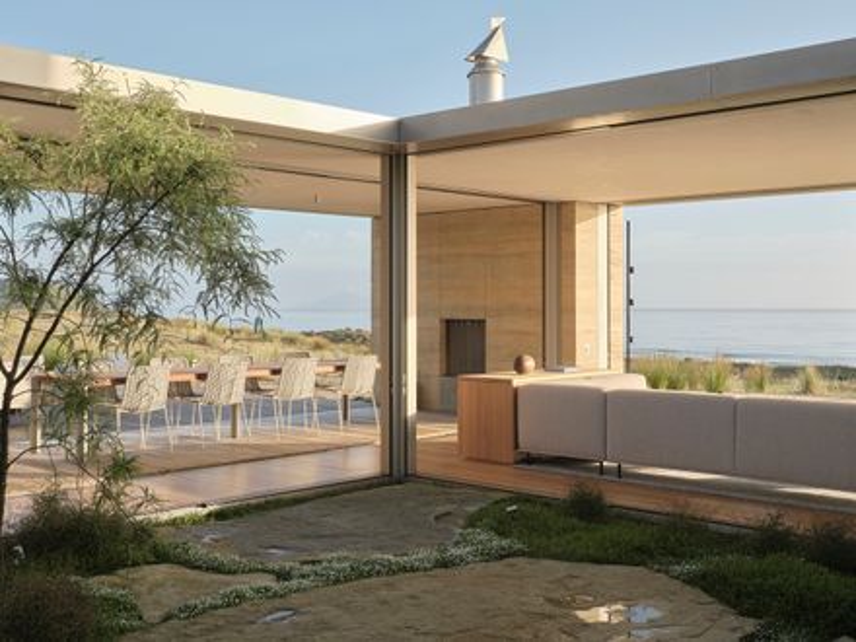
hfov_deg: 46.8
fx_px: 989
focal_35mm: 40
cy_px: 321
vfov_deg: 36.0
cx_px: 428
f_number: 16
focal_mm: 50.8
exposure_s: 1/50
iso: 200
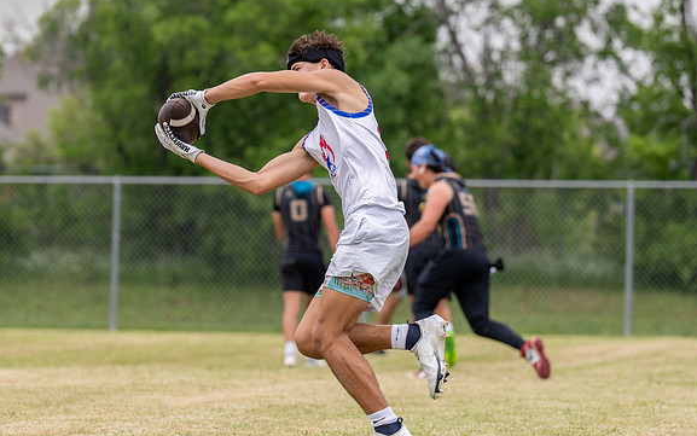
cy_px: 193
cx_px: 274
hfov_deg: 10.5
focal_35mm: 200
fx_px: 3800
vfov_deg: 6.6
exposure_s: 1/2000
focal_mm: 131
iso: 200
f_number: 2.8
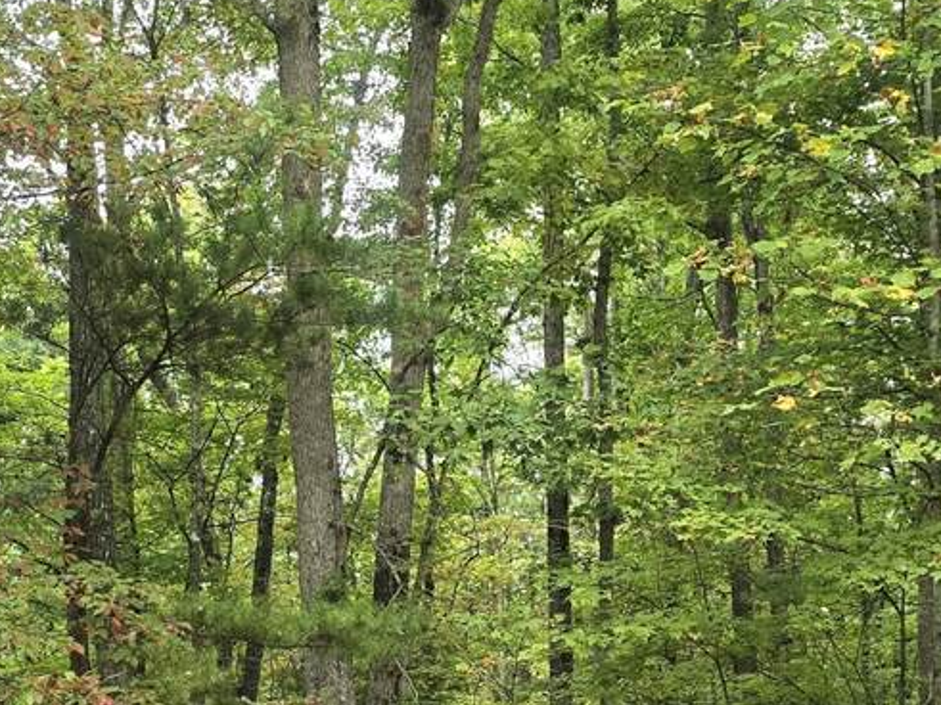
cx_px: 481
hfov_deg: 32.2
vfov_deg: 23.8
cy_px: 615
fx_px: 1631
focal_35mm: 60
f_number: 1.7
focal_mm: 6.3
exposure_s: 1/180
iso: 160
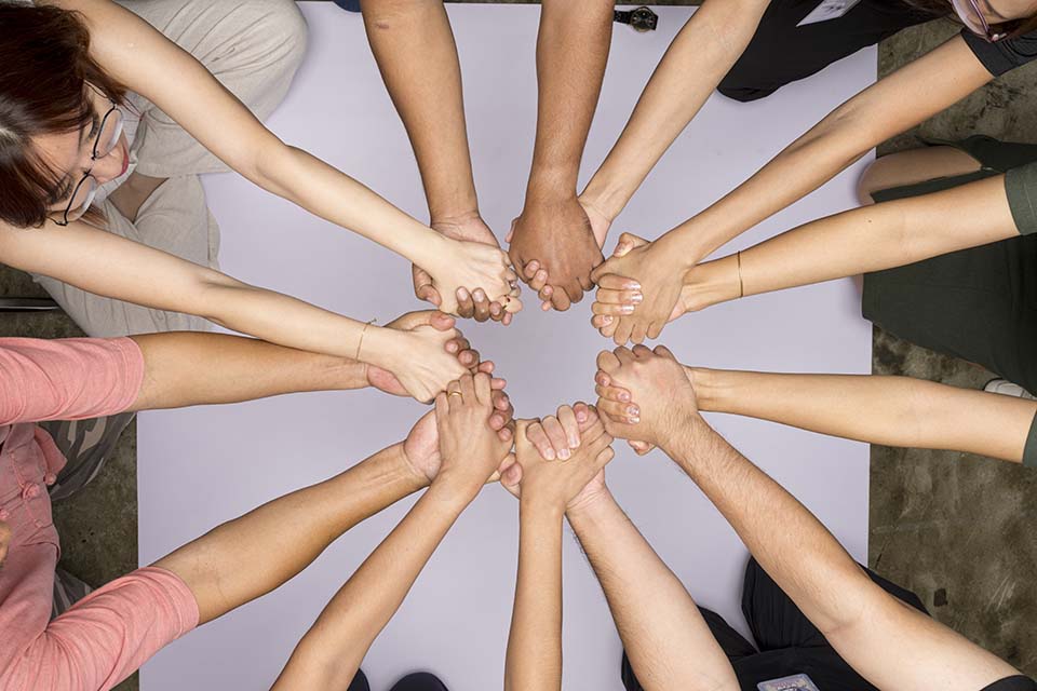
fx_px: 979
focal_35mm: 34
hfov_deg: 55.8
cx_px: 518
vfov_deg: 38.9
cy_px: 346
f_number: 7.1
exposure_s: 1/200
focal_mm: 34
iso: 64
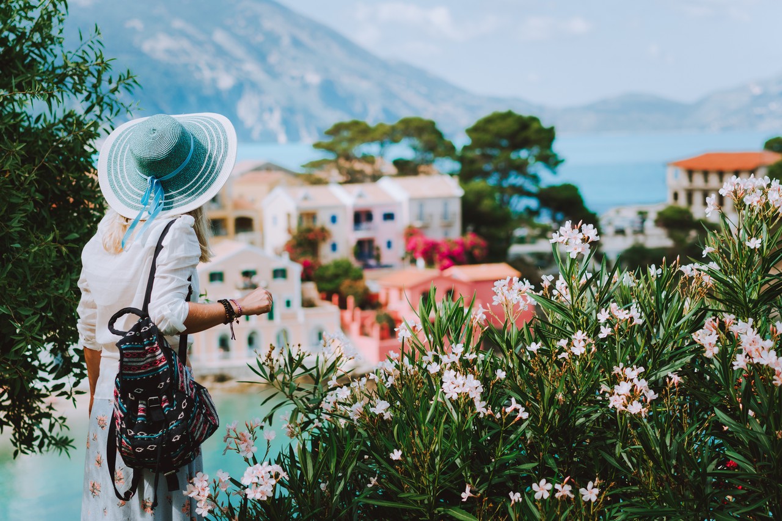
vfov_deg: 16.5
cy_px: 260
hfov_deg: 24.6
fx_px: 1792
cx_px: 391
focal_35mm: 82
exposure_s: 1/2000
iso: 100
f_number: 2.5
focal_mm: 55
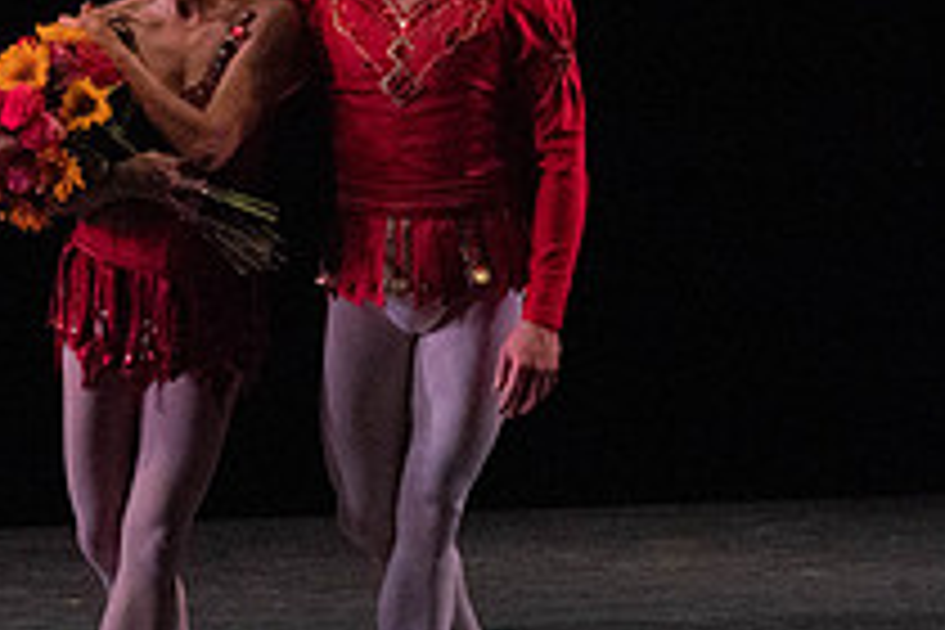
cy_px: 173
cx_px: 468
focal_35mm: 896
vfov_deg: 1.5
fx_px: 23518
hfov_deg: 2.3
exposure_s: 1/500
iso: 16000
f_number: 14
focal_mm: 324
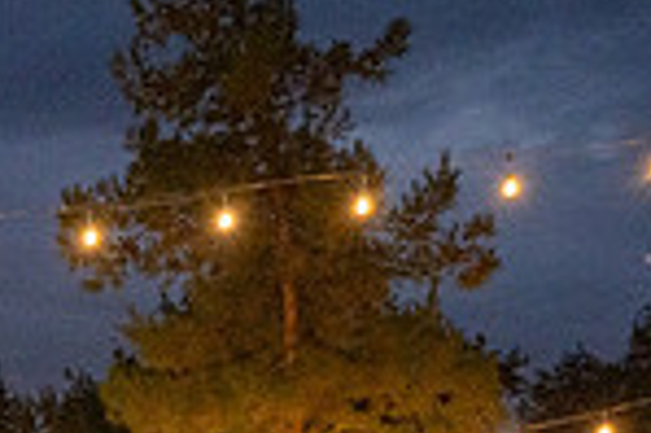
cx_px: -419
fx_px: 2005
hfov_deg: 16.3
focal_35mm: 111
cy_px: 776
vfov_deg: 11.4
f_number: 4
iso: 2500
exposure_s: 1/200
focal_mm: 28.5
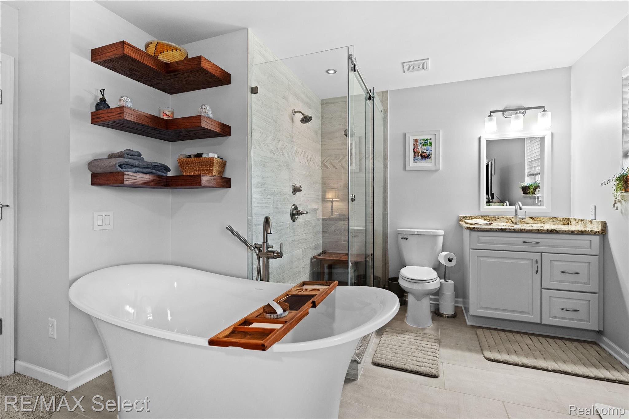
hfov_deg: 96.8
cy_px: 210
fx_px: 279
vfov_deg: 73.7
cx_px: 314
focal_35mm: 16
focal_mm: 16
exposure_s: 1/125
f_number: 4
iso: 4000
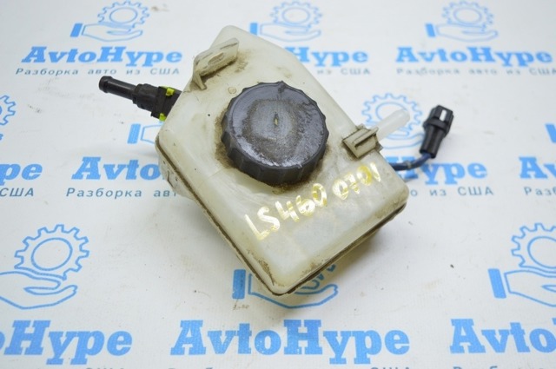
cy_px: 184
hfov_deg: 48.0
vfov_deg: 32.9
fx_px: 625
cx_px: 278
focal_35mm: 40
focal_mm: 27
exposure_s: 1/50
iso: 400
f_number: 4
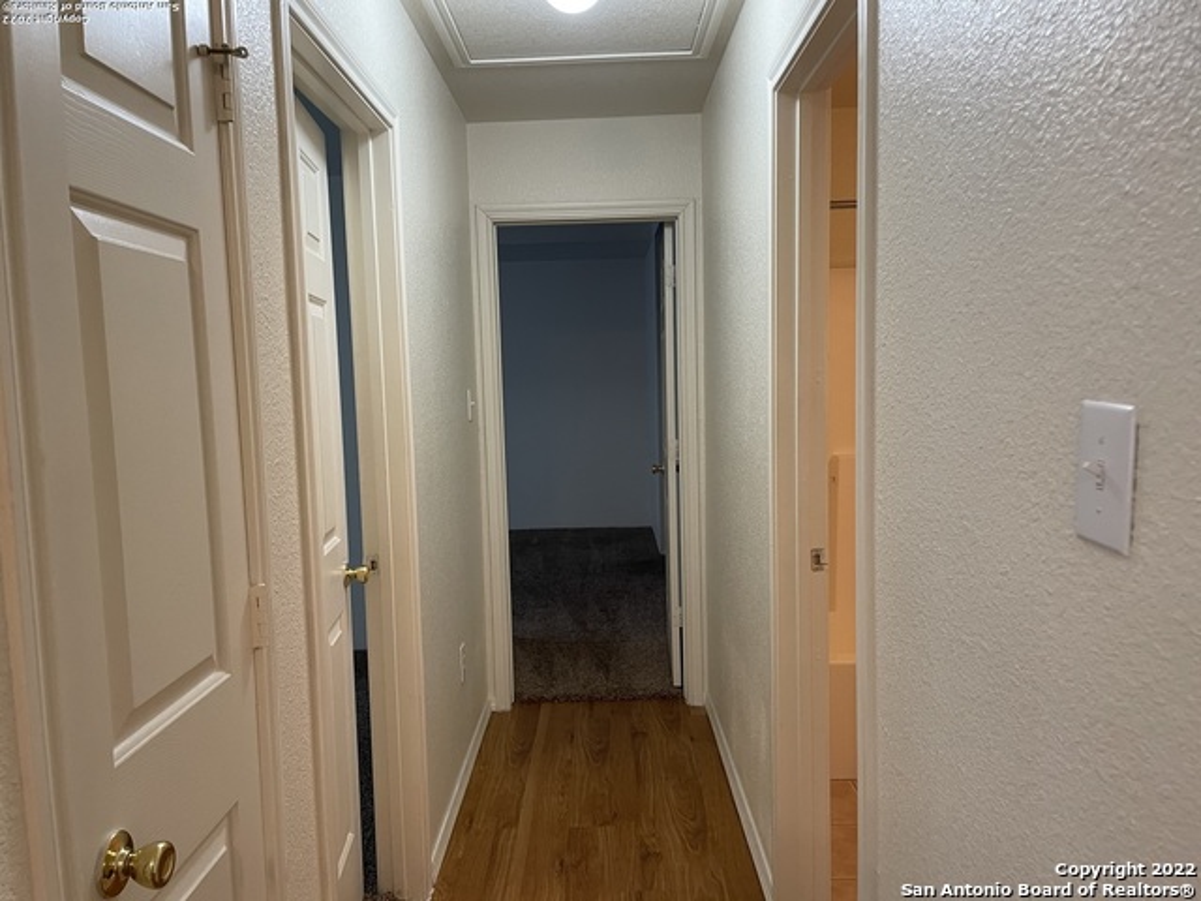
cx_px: 600
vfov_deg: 53.1
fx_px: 902
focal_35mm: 26
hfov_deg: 67.3
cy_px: 450
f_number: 1.6
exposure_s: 1/60
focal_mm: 4.2
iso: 100
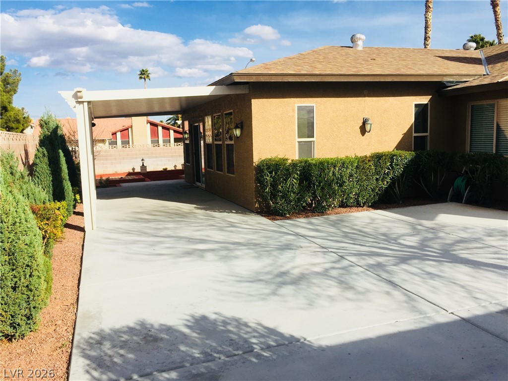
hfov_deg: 61.7
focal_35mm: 29
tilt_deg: -7.1
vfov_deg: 48.2
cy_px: 190
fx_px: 426
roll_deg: +1.0
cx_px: 254
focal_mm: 4.15
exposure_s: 1/2326
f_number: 2.2
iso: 32
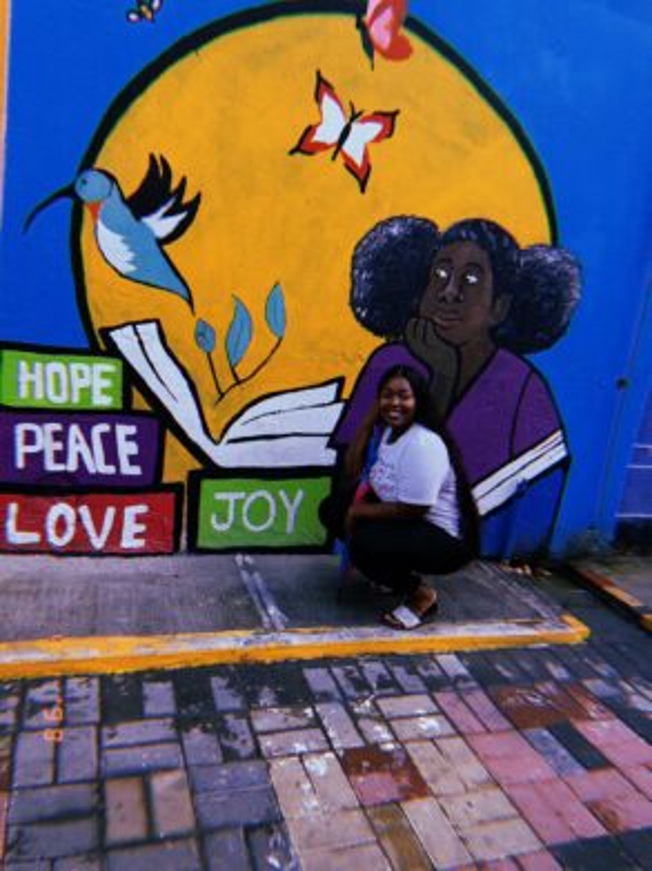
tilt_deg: -13.3
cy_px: 436
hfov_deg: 53.0
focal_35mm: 26
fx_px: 653
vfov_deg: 67.3
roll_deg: -9.5
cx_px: 326
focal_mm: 4.25
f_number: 1.8
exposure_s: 1/121
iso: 25
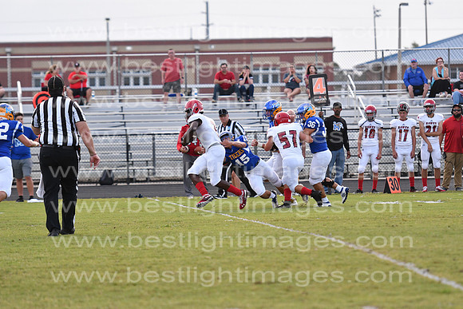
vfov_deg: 6.5
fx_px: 2701
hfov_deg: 9.8
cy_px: 154
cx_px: 232
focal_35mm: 210
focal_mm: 140
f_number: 3.2
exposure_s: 1/1600
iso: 1600
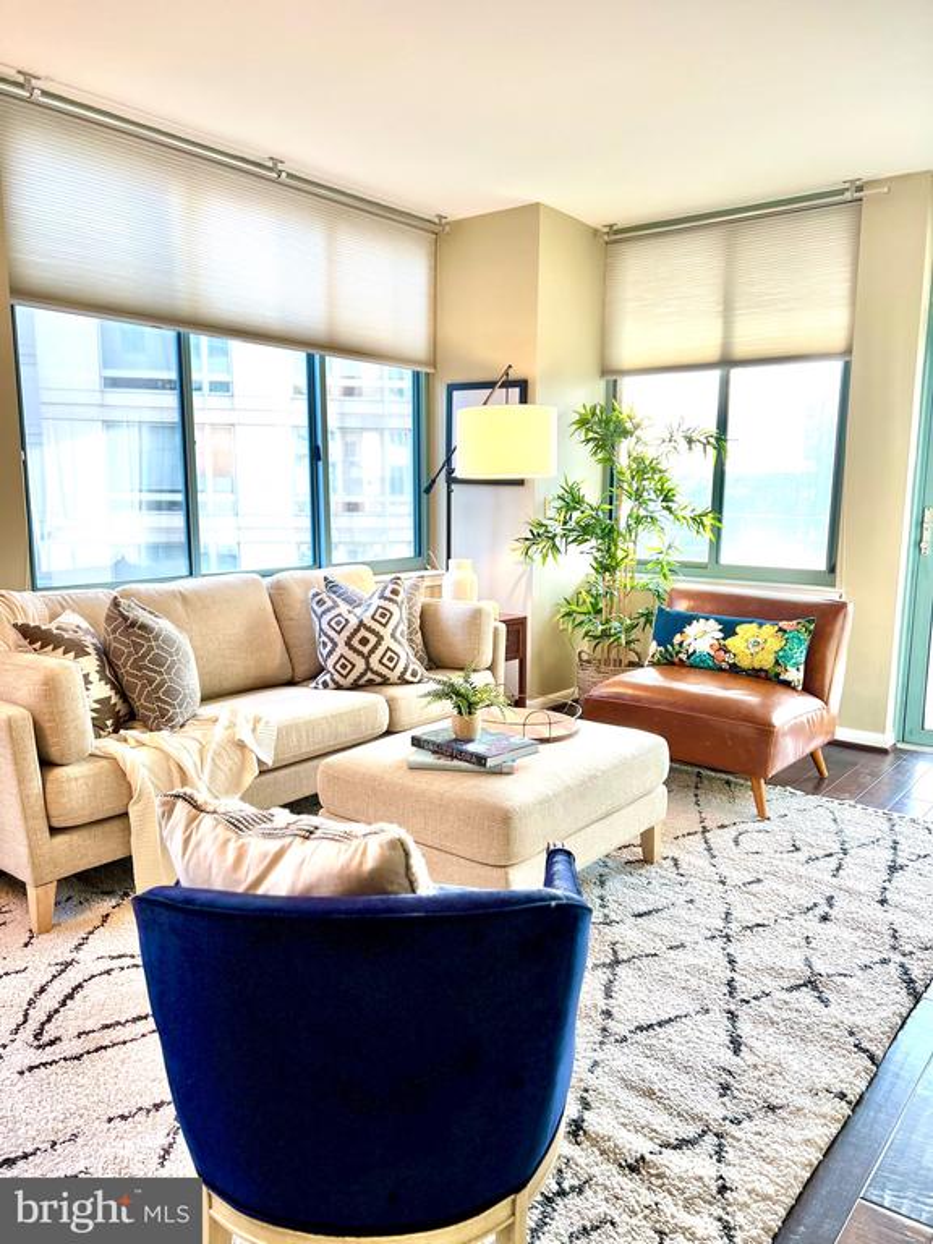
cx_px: 466
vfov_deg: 67.3
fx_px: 934
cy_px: 622
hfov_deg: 53.1
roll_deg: -0.9
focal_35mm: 26
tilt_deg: -8.3
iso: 64
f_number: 1.5
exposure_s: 1/120
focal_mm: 5.7
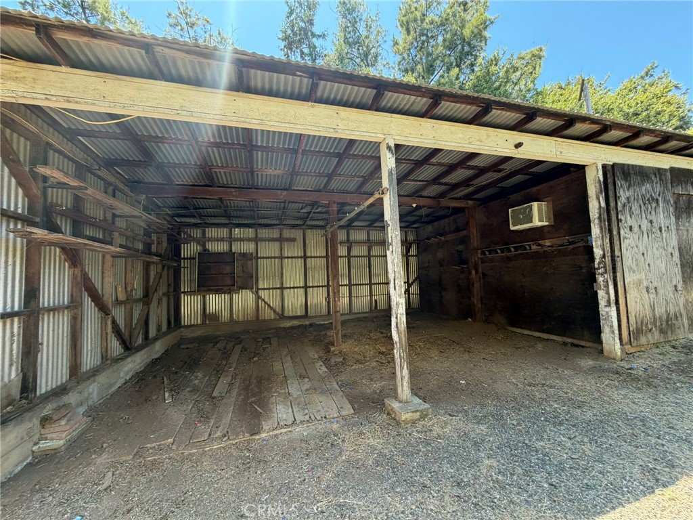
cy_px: 260
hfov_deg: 102.1
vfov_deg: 85.7
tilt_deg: +4.4
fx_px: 280
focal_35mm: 14
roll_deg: +2.4
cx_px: 346
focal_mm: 2.22
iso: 64
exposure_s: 1/122
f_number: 2.2
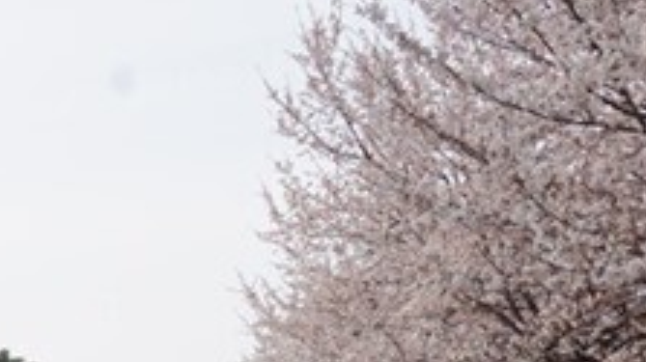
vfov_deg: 12.5
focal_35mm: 93
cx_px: -6
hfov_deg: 22.1
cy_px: 484
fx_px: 1592
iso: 100
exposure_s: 1/80
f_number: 10
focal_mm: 22
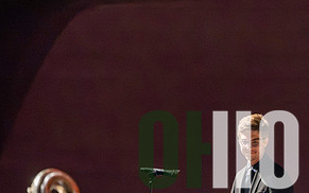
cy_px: 161
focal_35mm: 244
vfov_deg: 5.4
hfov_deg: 8.6
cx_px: 219
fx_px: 2055
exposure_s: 1/640
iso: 12800
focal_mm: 120
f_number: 2.8
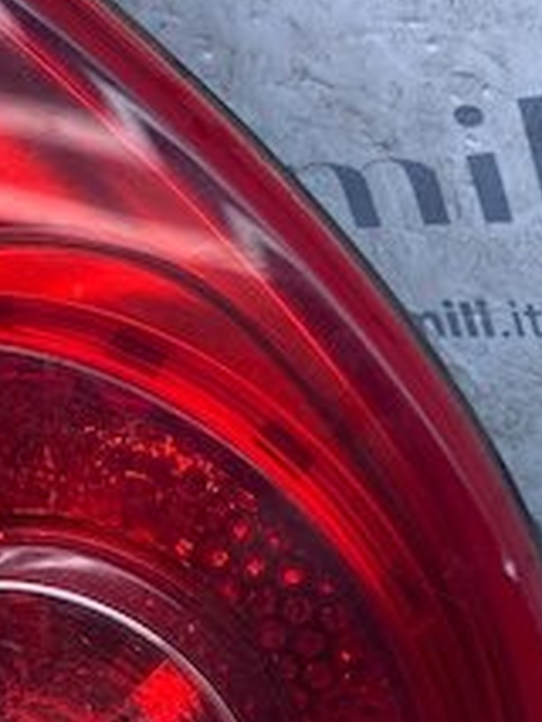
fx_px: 1627
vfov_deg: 24.0
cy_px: 705
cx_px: 122
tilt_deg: -51.3
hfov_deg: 18.8
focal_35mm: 78
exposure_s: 1/571
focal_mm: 4.25
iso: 32
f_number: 1.8
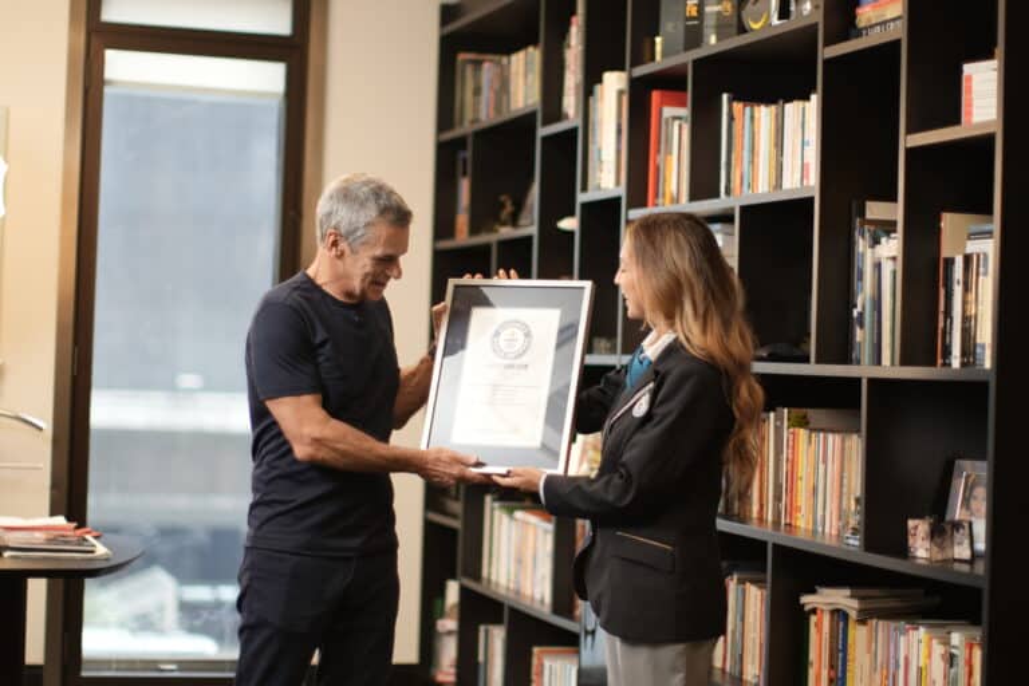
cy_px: 343
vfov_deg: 18.2
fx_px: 2144
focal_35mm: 75
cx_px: 514
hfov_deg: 27.0
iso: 100
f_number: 1.2
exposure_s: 1/125
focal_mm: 50
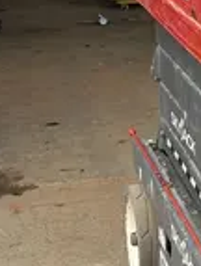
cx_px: 387
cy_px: 77
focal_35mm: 133
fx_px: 1025
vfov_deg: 14.7
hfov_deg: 10.4
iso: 50
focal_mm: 5.7
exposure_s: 1/1326
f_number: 1.5
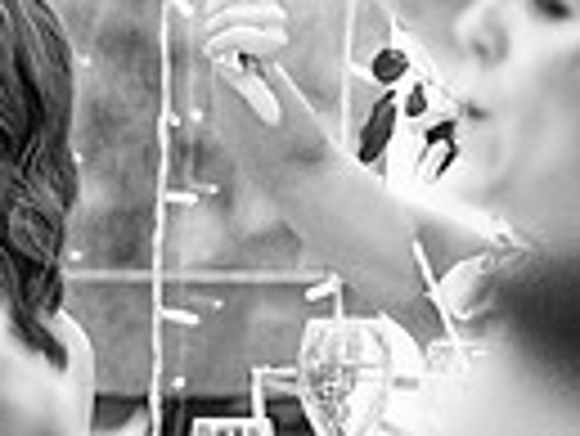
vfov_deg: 1.9
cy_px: 78
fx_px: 13132
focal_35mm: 783
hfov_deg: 2.5
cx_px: -105
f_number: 2.8
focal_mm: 110.6
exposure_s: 1/160
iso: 1250
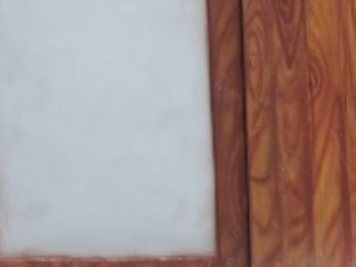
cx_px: 392
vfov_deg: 8.0
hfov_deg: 10.8
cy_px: -126
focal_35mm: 181
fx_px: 1860
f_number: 3.5
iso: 50
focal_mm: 7.3
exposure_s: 1/180
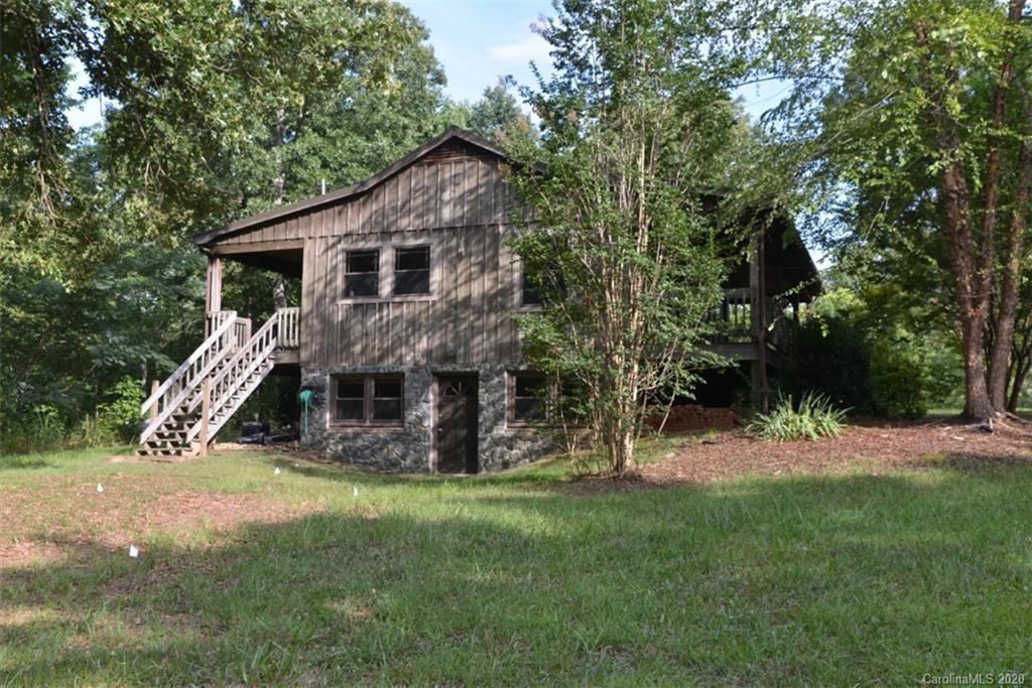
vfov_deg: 35.1
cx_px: 516
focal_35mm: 38
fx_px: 1089
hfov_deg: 50.7
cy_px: 344
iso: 200
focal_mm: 38
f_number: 7.1
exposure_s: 1/200
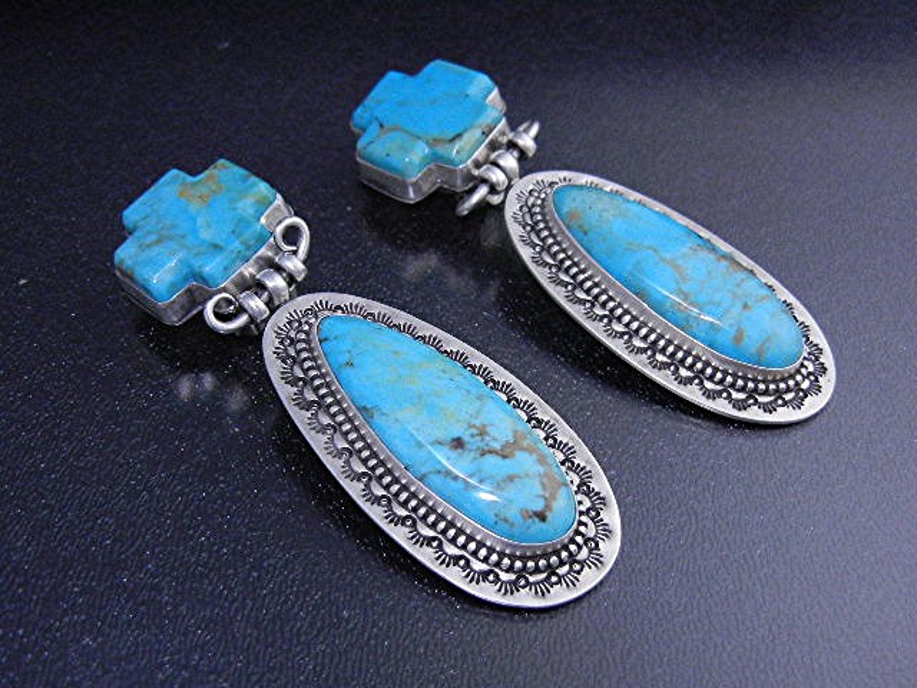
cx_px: 458
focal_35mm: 45
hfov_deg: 42.1
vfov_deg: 32.2
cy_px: 344
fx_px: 1192
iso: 800
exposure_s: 1/30
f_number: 7.6
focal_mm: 8.1
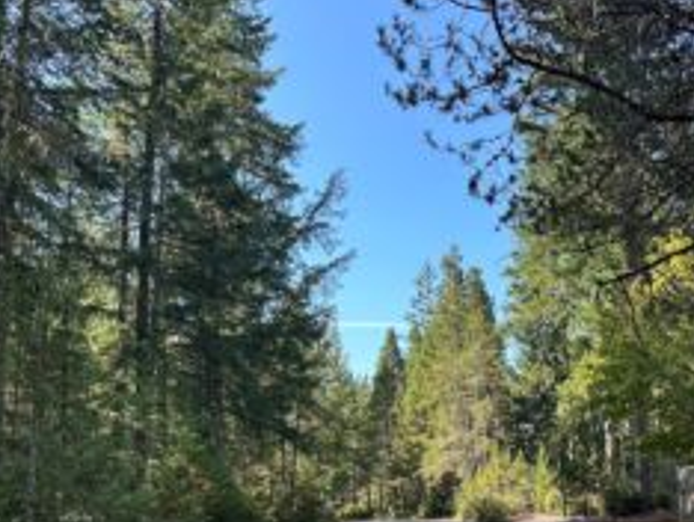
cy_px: 415
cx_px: 486
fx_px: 823
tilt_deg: +6.9
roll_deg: +1.2
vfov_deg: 34.2
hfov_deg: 44.7
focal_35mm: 41
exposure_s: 1/646
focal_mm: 6.86
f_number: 1.78
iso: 80
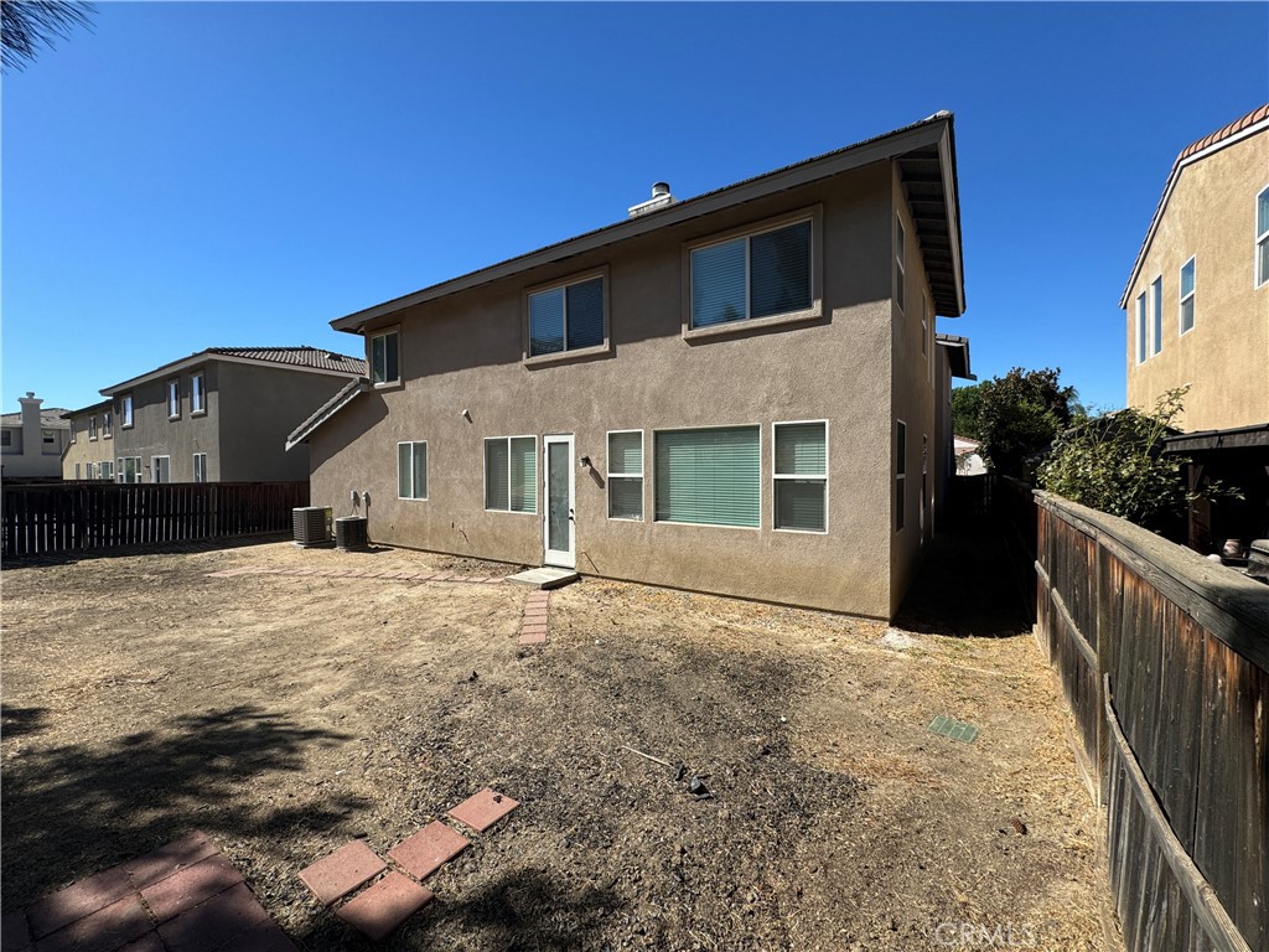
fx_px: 513
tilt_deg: +0.0
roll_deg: +0.1
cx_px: 634
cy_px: 476
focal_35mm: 14
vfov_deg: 85.7
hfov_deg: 102.1
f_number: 2.2
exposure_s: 1/1789
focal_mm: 2.22
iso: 50
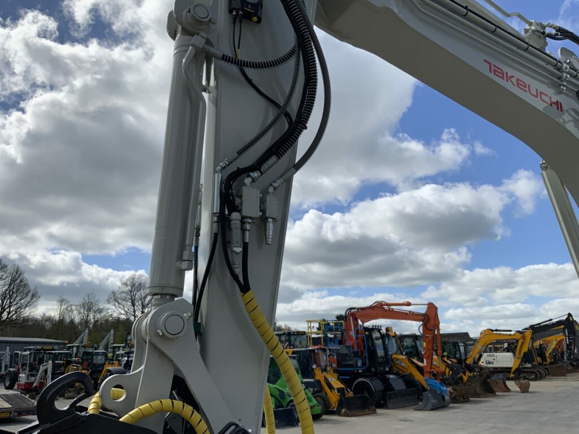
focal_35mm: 29
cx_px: 290
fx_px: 485
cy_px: 217
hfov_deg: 61.7
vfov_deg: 48.2
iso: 20
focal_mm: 3
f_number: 1.8
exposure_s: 1/3788
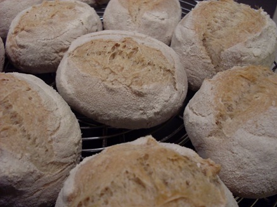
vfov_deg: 36.8
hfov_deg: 47.9
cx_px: 141
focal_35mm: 39
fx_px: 312
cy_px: 106
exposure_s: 1/45
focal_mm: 6.3
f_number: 2.8
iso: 100
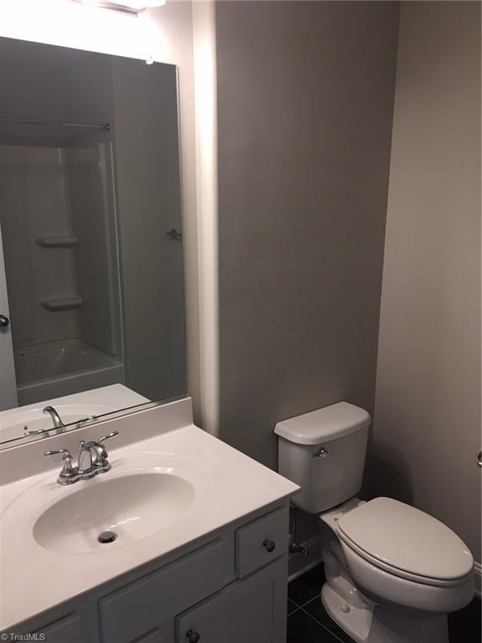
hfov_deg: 48.2
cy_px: 322
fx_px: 538
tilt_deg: -14.3
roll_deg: -0.4
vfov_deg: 61.7
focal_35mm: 29
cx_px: 241
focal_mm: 4.15
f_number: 2.2
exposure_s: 1/30
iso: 25
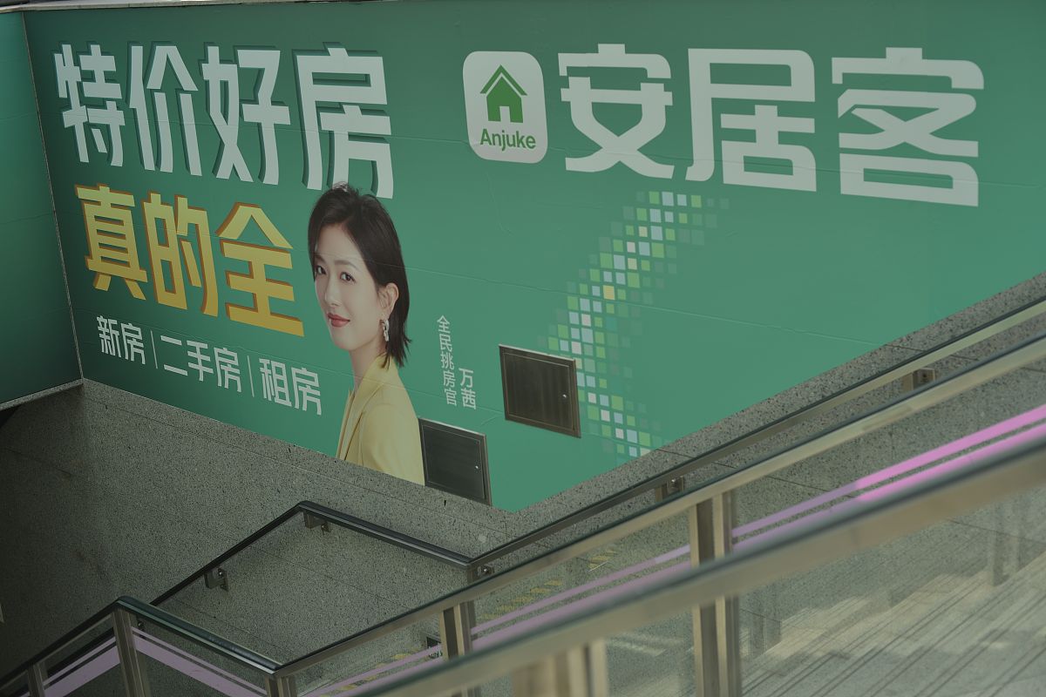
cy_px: 348
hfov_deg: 39.6
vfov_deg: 27.0
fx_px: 1453
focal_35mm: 50
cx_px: 523
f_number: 8
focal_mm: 50
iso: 100
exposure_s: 1/200
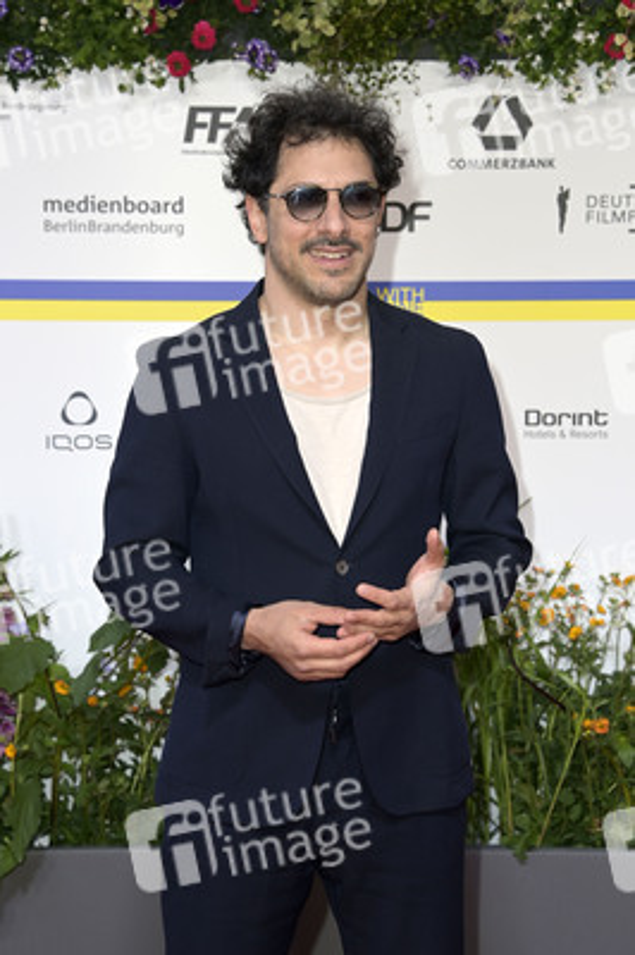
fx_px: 1855
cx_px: 318
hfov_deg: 19.4
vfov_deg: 28.9
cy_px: 478
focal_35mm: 70
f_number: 6.3
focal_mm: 70
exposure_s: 1/200
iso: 640
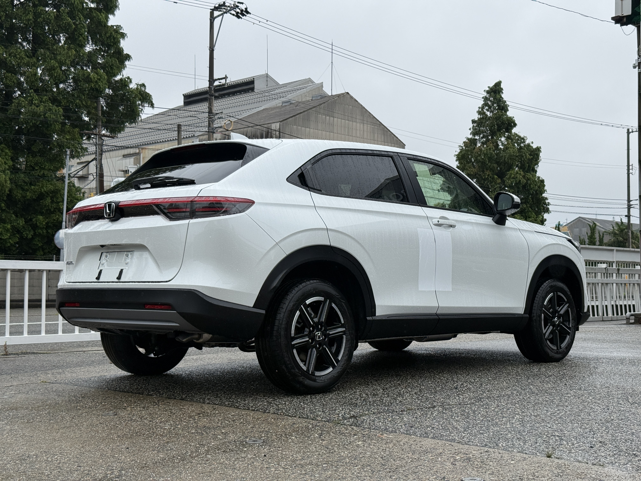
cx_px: 320
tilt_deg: +3.1
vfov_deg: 30.3
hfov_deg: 39.7
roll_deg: -0.2
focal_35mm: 48
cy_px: 240
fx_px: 889
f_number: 1.78
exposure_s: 1/2494
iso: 64
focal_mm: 6.76
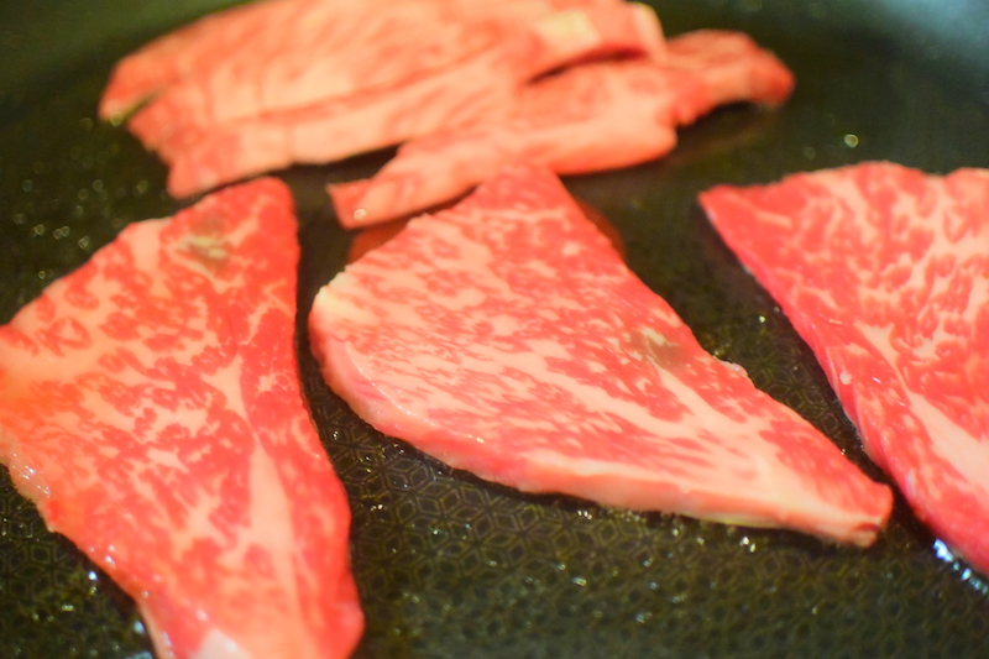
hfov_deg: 40.4
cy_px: 330
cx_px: 494
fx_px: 1346
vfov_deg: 27.5
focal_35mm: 49
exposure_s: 1/60
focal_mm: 18.5
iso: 1250
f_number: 1.8
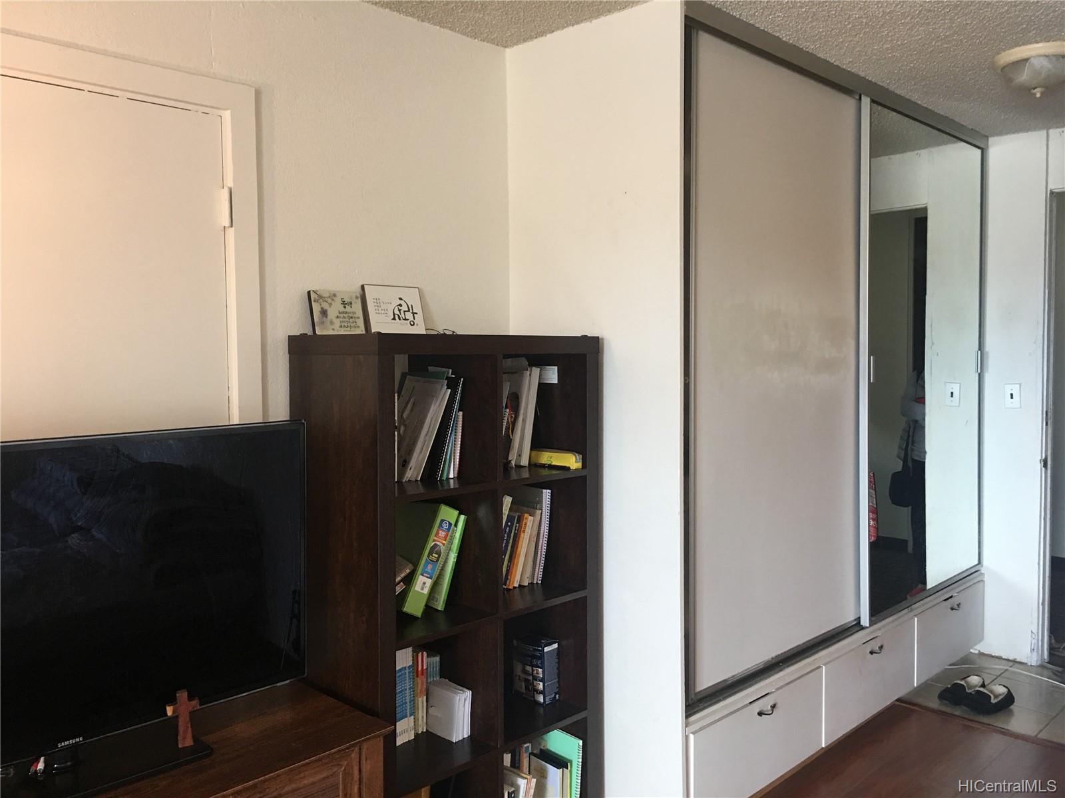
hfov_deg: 61.7
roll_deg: +0.1
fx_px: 892
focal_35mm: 29
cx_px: 532
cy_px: 399
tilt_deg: -2.0
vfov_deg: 48.2
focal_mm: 4.15
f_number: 2.2
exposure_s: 1/15
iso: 50
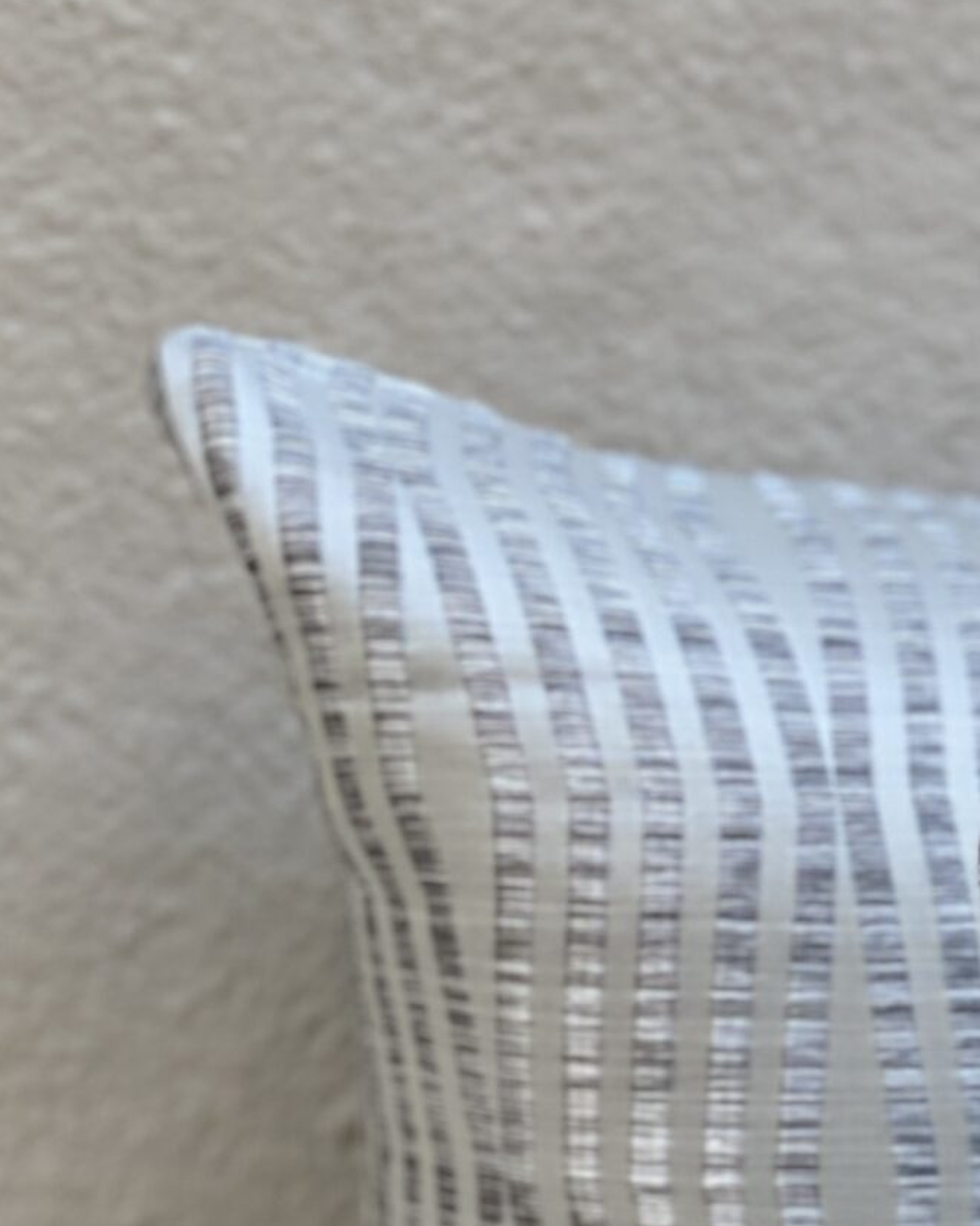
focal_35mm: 156
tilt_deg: -21.7
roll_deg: -5.7
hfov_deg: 9.7
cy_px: 1169
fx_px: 5658
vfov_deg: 12.2
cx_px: 1263
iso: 50
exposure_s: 1/122
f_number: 2
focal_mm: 6
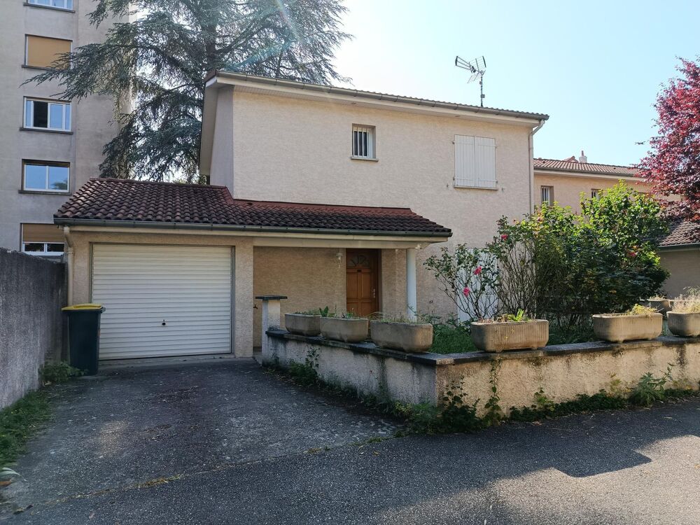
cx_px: 350
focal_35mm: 24
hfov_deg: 71.6
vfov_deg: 56.8
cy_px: 262
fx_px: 485
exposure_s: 1/260
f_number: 1.7
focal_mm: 5.24
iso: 50
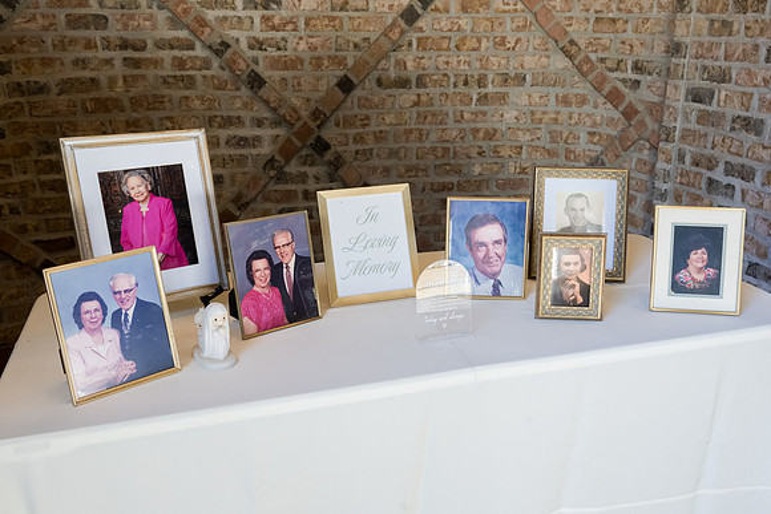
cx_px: 404
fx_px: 711
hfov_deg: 56.9
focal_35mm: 33
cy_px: 256
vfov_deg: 39.8
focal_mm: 31
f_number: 9
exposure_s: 1/125
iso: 2500
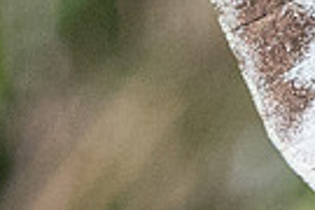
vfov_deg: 0.5
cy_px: 215
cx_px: 567
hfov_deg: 0.7
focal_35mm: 2898
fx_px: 25356
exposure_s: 1/1600
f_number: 10
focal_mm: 150
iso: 800
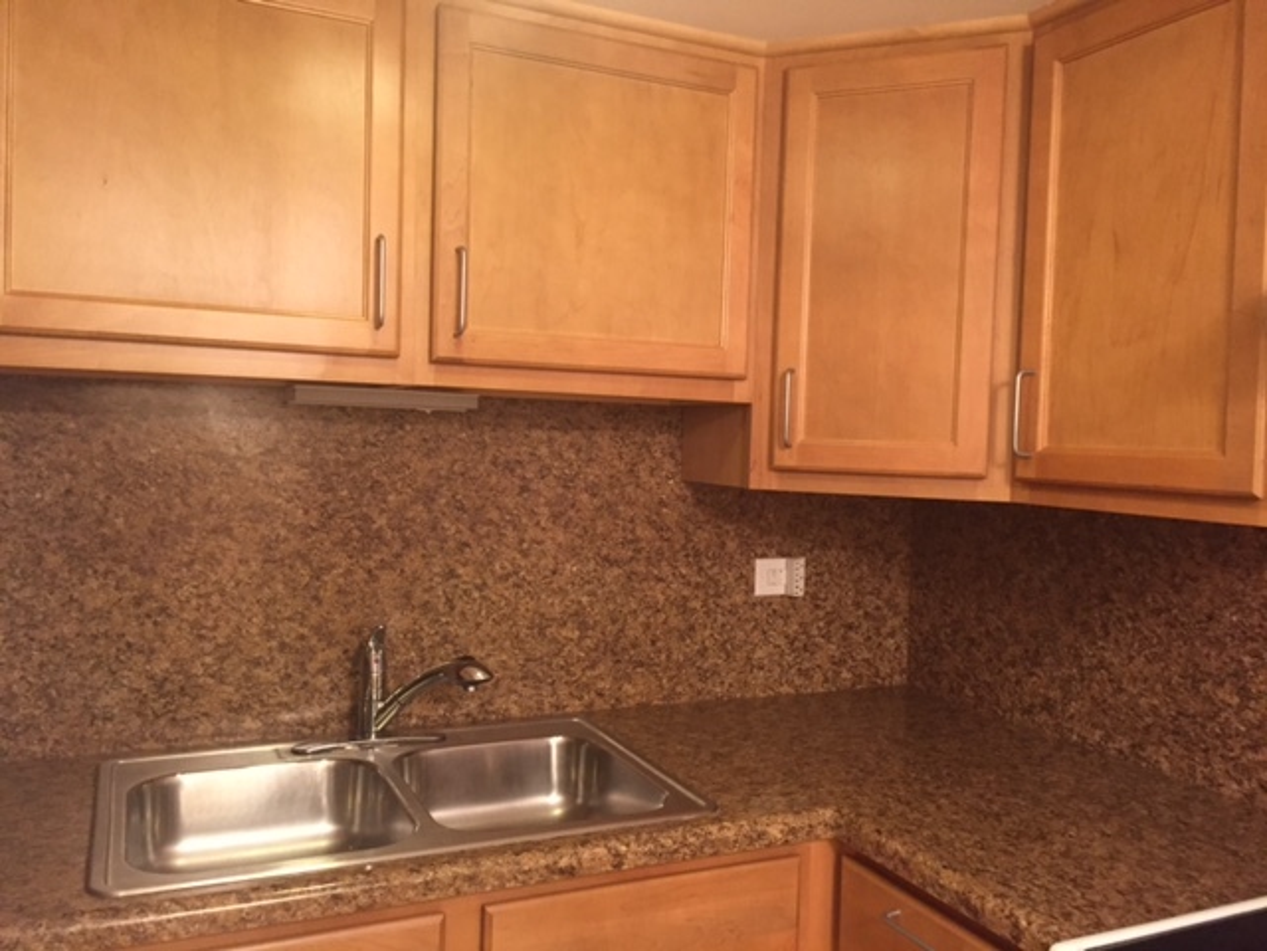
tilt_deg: -2.6
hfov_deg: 61.7
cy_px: 476
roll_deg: -2.3
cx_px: 634
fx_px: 1061
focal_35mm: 29
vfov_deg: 48.2
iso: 200
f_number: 2.2
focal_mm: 4.15
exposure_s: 1/30
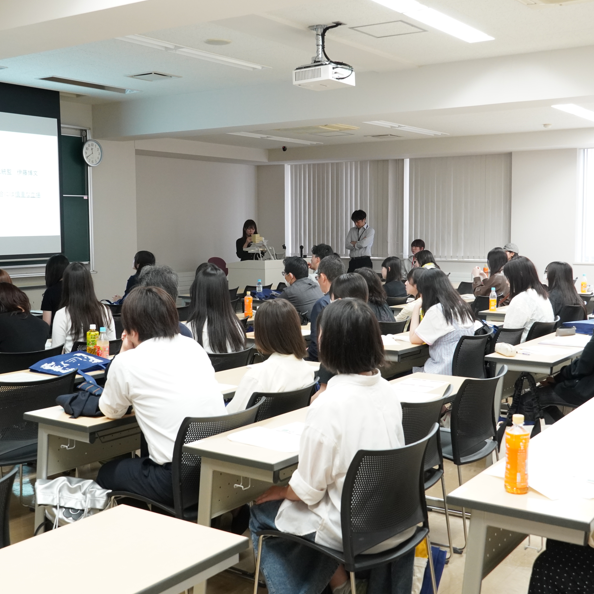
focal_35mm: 45
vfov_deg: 37.8
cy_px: 295
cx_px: 291
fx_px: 867
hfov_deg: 37.8
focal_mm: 23
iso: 1600
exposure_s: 1/40
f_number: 5.6
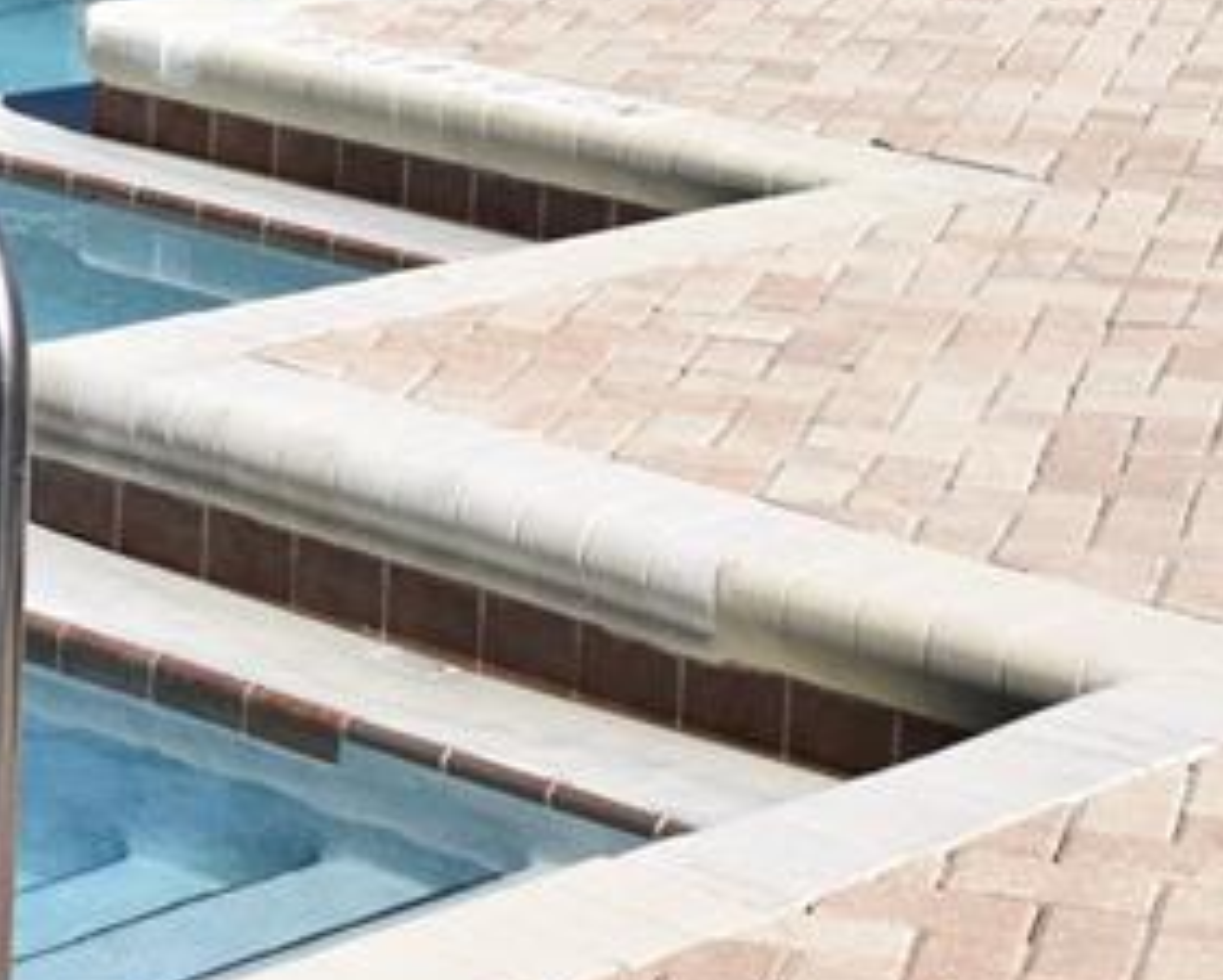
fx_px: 5180
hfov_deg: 13.4
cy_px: -460
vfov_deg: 10.5
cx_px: 403
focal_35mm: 143
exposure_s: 1/320
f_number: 9
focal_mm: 28
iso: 100
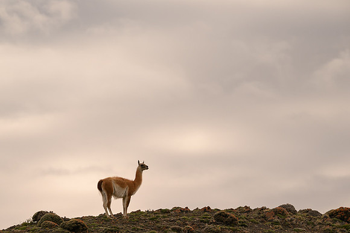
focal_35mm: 400
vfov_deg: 3.4
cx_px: 175
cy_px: 116
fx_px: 3887
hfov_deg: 5.2
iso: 400
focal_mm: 400
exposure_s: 1/2000
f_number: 8
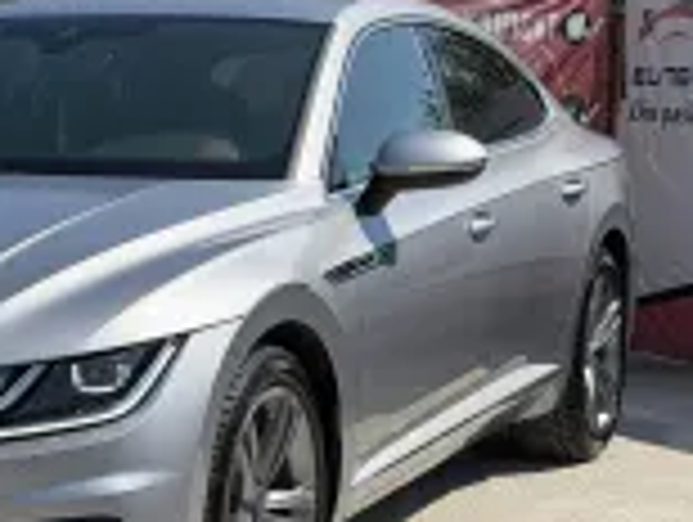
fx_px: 2246
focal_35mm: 112
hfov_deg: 17.2
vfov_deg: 13.2
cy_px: 436
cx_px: 32
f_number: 1.78
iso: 80
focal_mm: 6.76
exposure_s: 1/7143
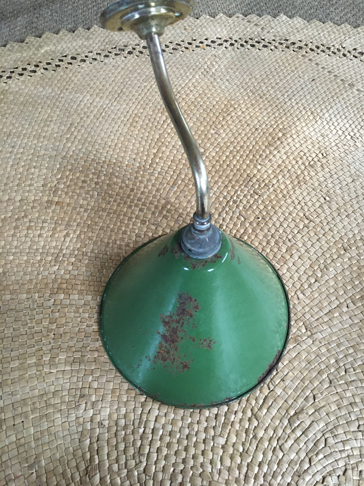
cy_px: 243
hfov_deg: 48.2
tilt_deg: -56.5
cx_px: 182
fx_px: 407
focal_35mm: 29
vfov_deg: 61.7
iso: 200
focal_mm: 4.15
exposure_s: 1/17
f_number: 2.2
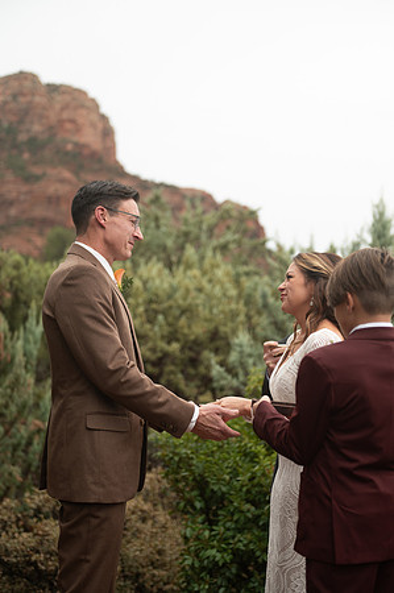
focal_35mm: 55
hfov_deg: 24.6
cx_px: 197
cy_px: 296
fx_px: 905
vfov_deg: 36.3
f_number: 2.8
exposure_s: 1/2000
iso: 640
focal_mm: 55
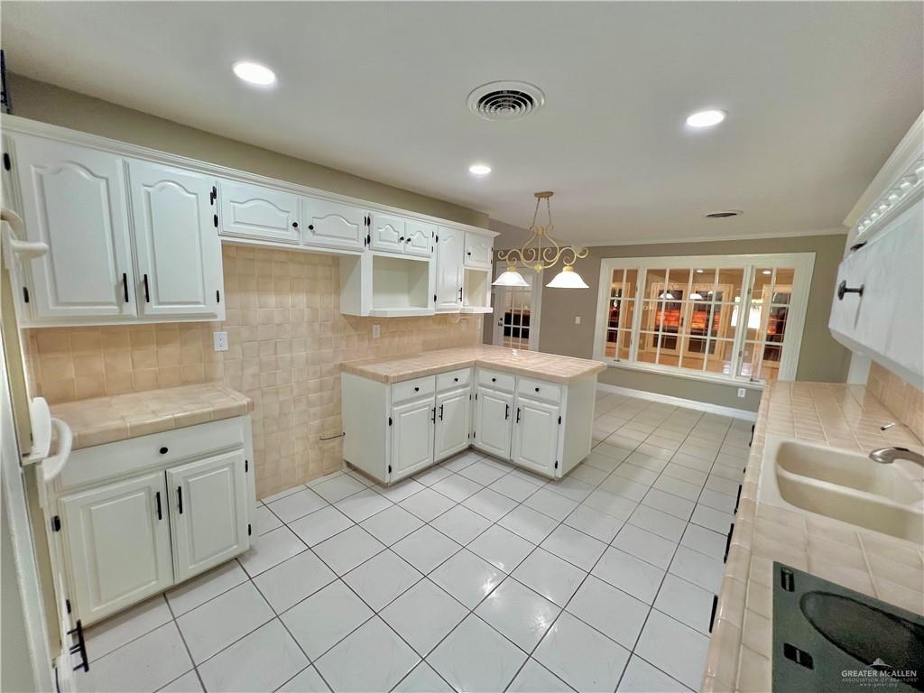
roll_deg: -2.1
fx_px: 347
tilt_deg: -8.9
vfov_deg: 89.9
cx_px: 462
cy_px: 346
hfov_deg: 106.2
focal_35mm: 13
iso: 160
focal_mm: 1.57
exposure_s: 1/120
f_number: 1.8
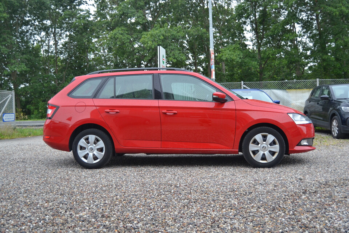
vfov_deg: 36.9
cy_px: 116
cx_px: 174
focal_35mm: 36
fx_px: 349
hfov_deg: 53.1
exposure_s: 1/60
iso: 400
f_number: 4
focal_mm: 24
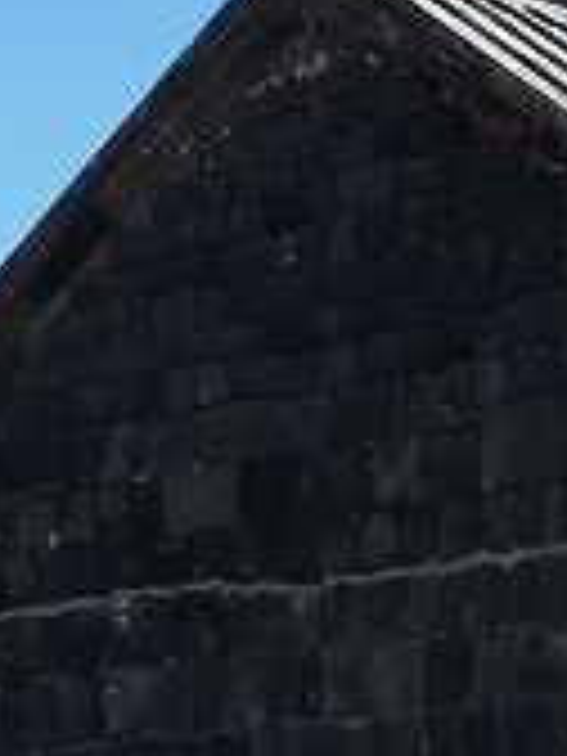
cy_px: 405
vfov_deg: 11.1
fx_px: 3887
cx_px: 1202
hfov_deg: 7.9
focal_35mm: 178
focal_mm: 3.81
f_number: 2.2
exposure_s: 1/701
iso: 50
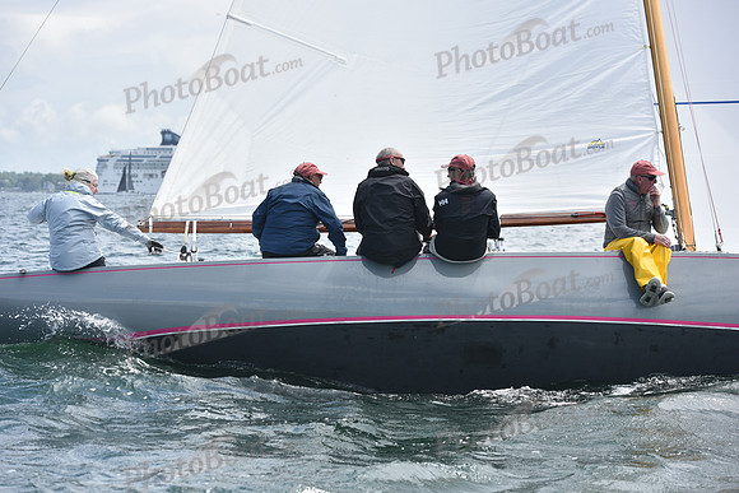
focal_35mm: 90
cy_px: 246
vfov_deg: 15.2
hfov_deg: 22.6
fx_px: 1848
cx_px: 370
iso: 250
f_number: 5
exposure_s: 1/1250
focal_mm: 90
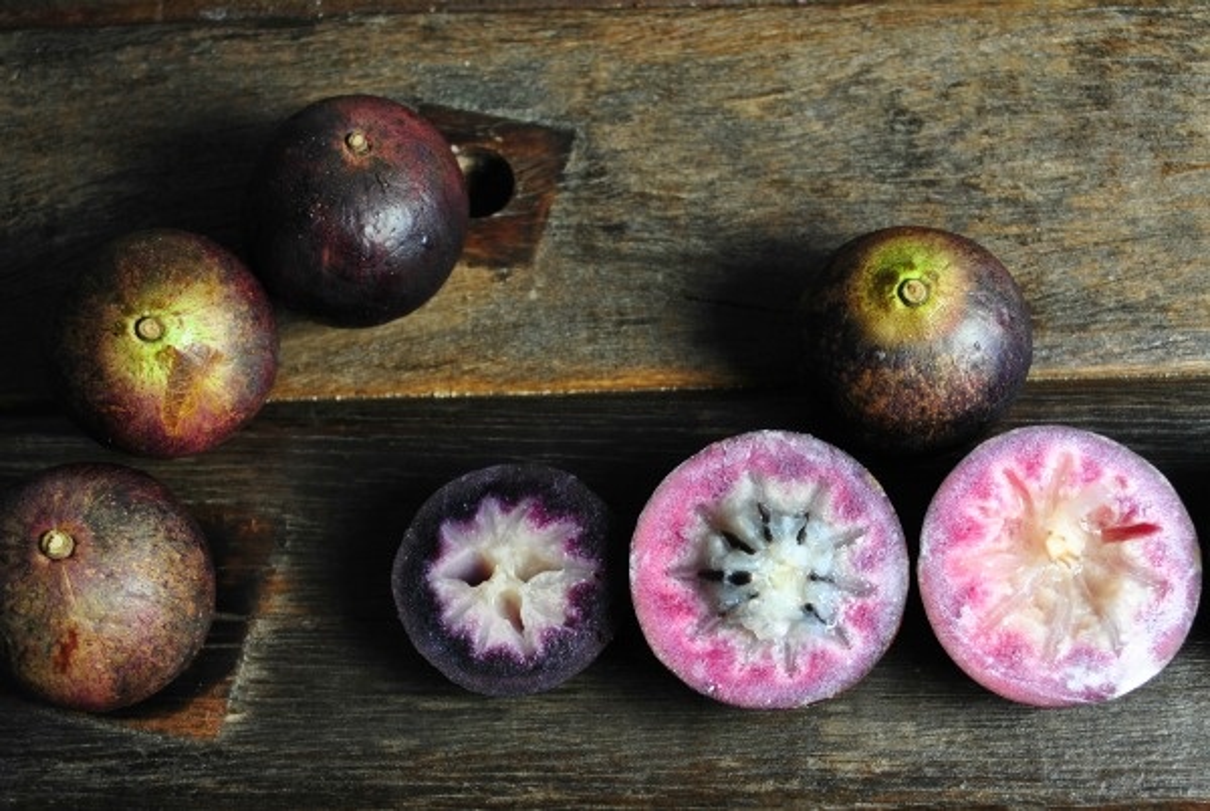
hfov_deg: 41.1
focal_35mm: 48
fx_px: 1616
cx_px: 605
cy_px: 406
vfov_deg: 28.2
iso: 100
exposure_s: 1/13
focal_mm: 32
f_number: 5.6
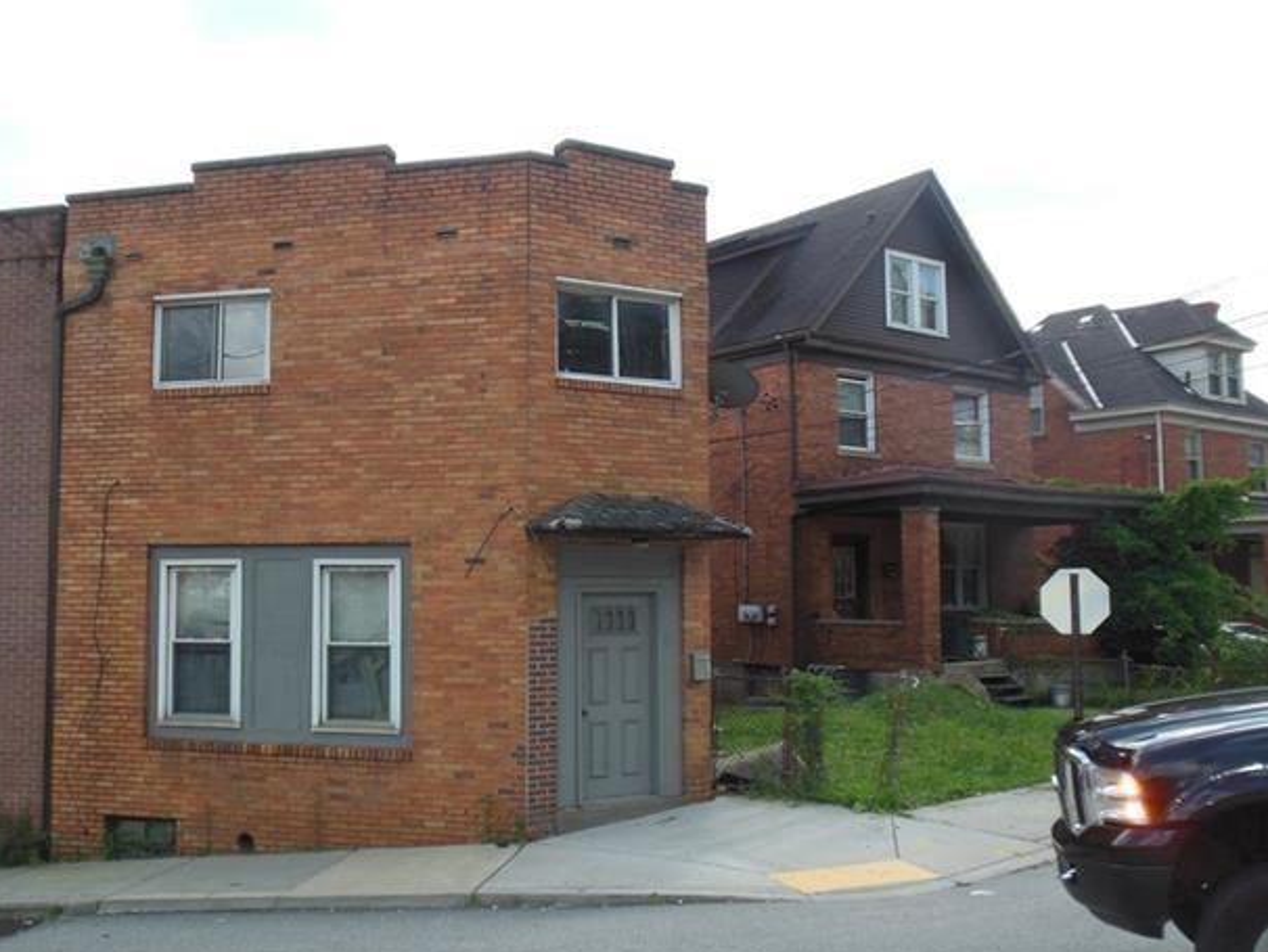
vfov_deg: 43.0
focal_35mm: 33
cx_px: 515
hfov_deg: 55.0
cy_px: 485
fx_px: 1209
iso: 125
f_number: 3.2
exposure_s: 1/640
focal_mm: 4.5
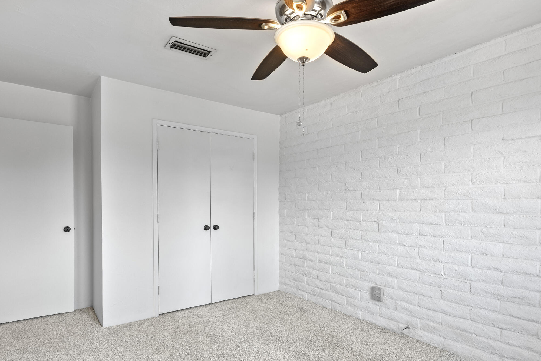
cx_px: 275
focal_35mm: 20
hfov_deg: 83.9
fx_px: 301
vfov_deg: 61.7
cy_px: 209
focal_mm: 16
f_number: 8
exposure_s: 1/2
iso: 400
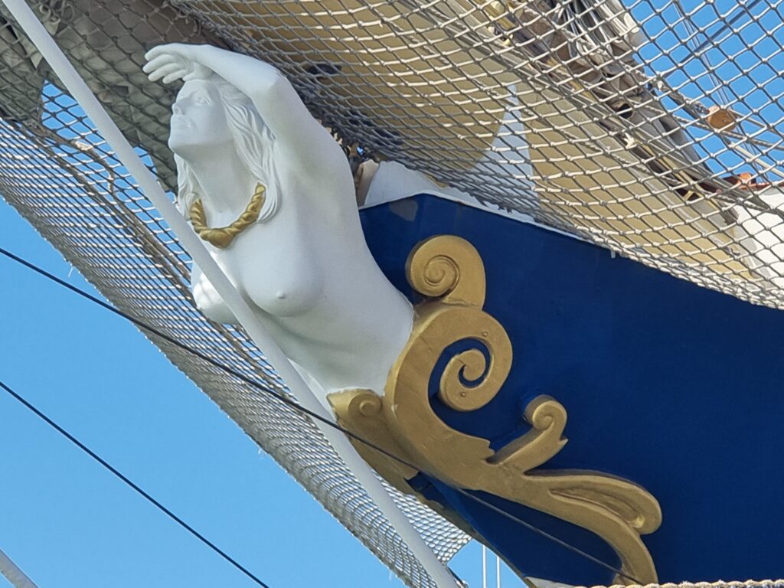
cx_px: 392
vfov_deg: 20.4
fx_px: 1631
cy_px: 294
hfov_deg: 27.0
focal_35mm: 72
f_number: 2.4
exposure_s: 1/1433
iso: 50
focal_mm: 9
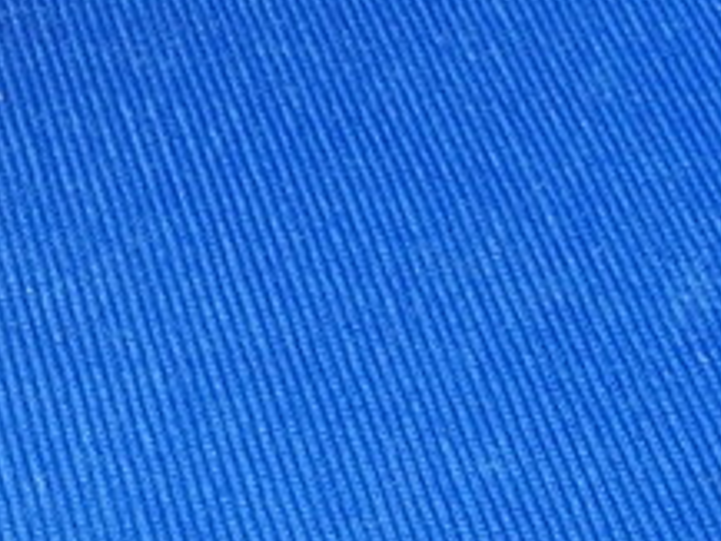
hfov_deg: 7.4
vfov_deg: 5.6
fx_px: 5293
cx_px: -797
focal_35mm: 254
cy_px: -787
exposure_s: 2.5
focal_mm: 9.8
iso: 100
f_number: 8
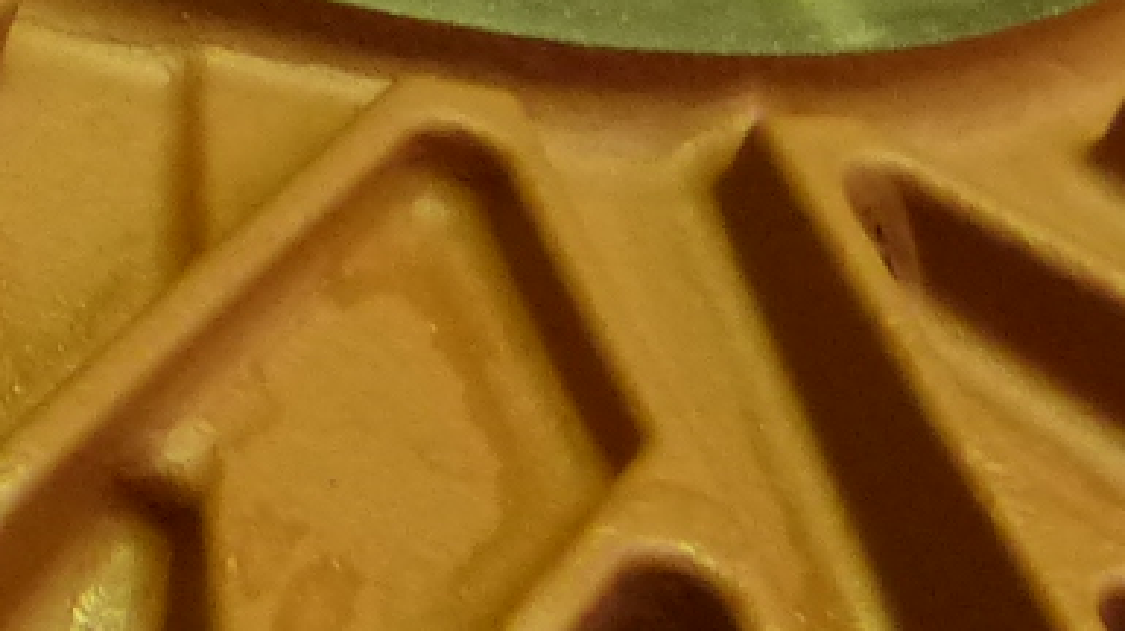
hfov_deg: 14.1
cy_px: -178
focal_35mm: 145
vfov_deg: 8.2
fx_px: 4323
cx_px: -450
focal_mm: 4.5
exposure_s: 1/10
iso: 400
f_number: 6.3
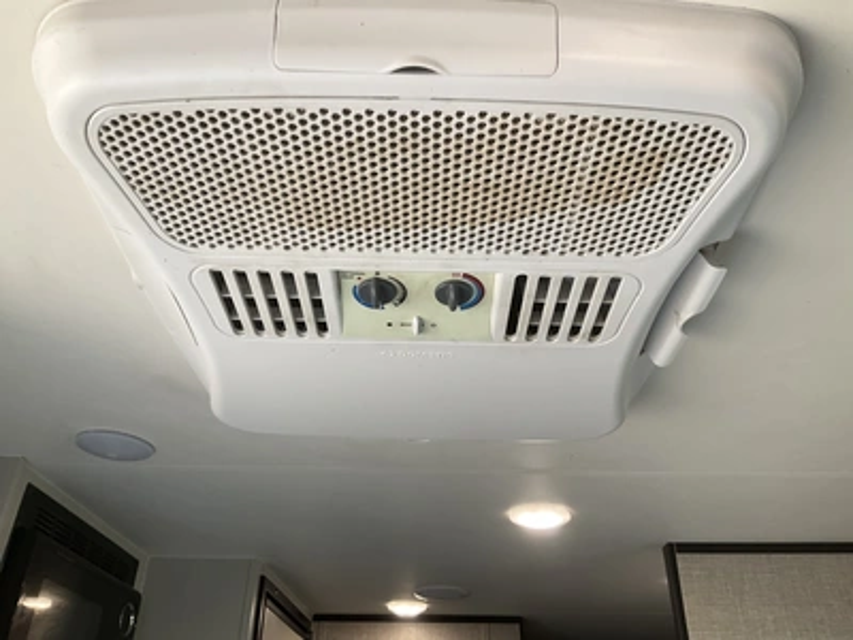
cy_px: 320
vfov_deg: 48.2
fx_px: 715
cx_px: 426
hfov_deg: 61.7
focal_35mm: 29
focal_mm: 3
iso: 64
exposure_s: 1/122
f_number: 1.8
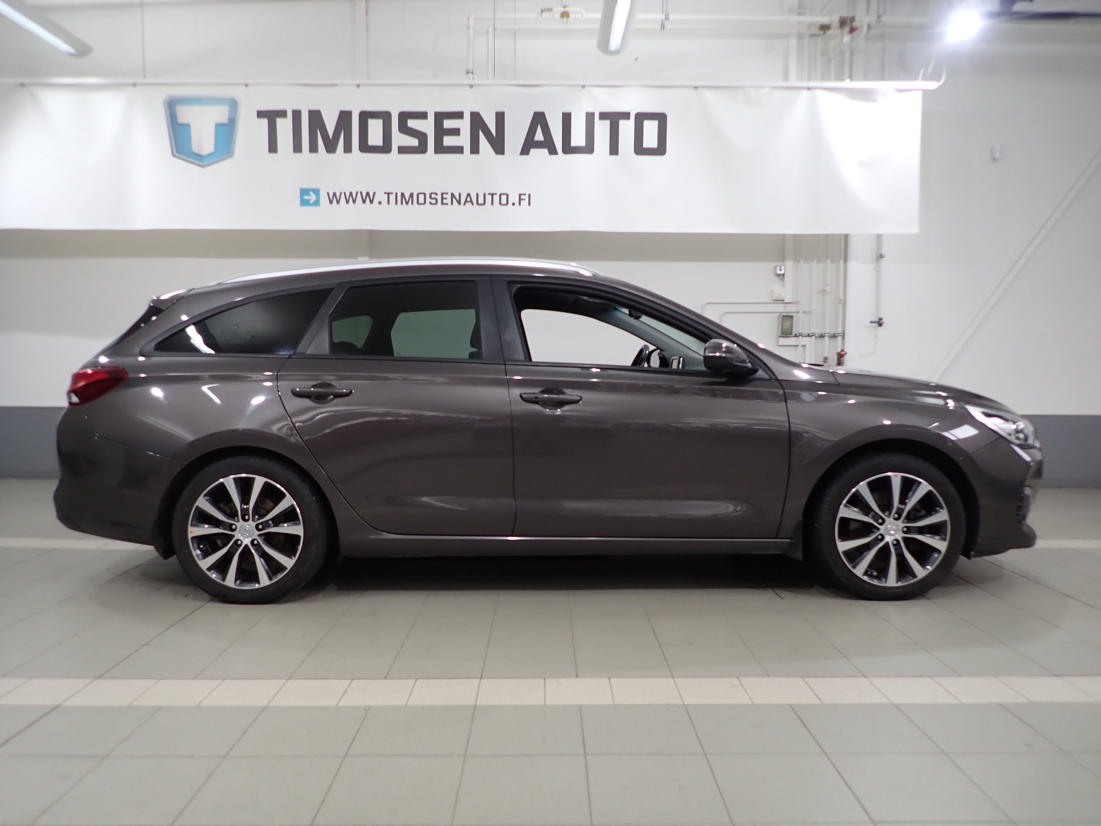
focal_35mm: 25
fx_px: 795
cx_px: 550
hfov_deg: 69.4
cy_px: 413
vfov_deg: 54.9
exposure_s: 1/60
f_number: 2
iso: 125
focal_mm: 4.5
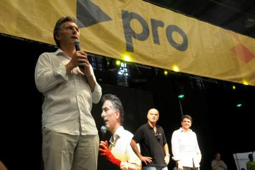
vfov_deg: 34.2
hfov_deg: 49.6
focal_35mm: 39
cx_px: 128
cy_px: 85
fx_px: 276
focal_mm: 26
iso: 800
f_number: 3.5
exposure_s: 1/400
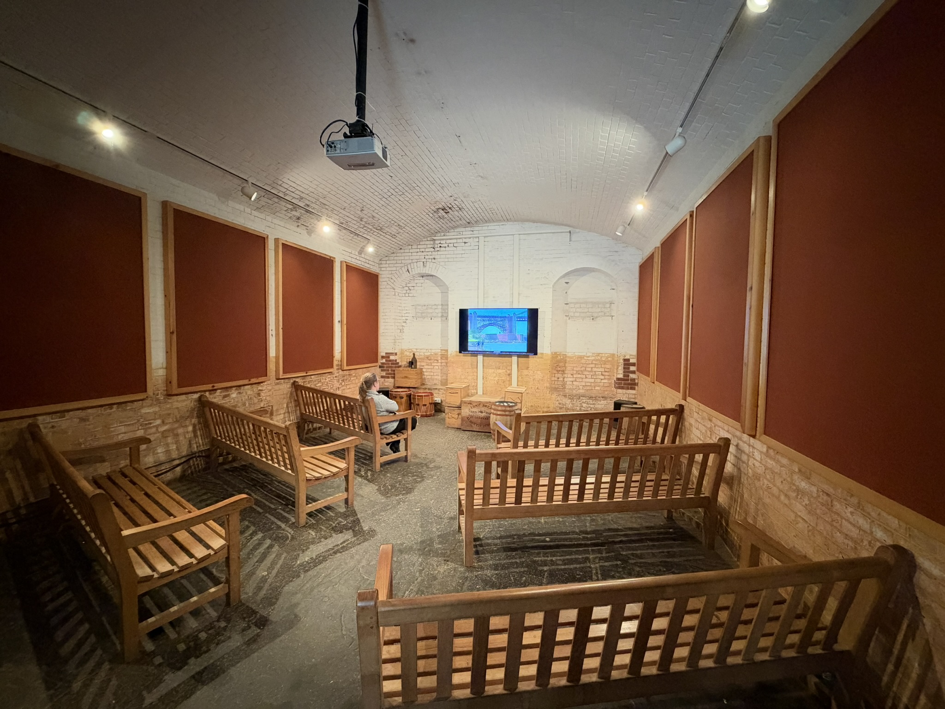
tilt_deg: -2.8
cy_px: 354
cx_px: 472
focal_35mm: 14
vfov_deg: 85.7
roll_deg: -0.4
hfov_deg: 102.1
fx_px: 382
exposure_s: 1/40
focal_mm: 2.22
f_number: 2.2
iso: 1000
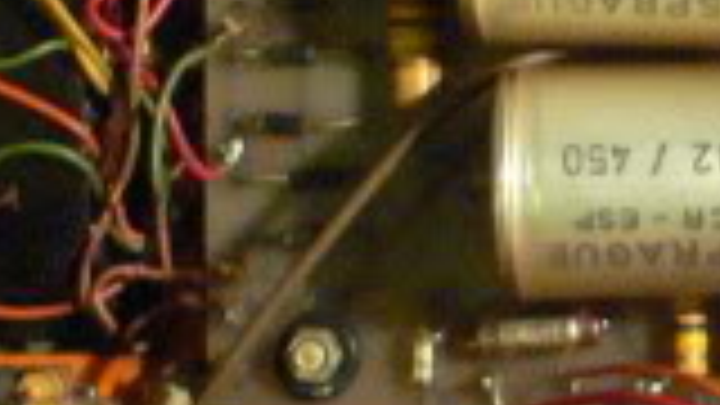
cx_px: 1035
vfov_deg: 6.5
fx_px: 3532
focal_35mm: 185
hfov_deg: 11.2
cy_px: -18
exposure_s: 1/6
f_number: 2.8
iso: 200
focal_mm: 6.3
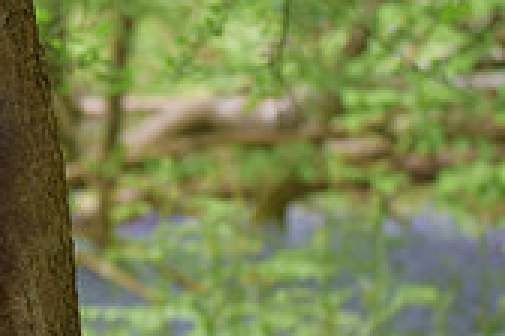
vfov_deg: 3.9
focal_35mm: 353
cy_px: 494
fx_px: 4951
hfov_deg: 5.8
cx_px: -195
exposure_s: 1/125
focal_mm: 68
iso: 400
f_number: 5.6
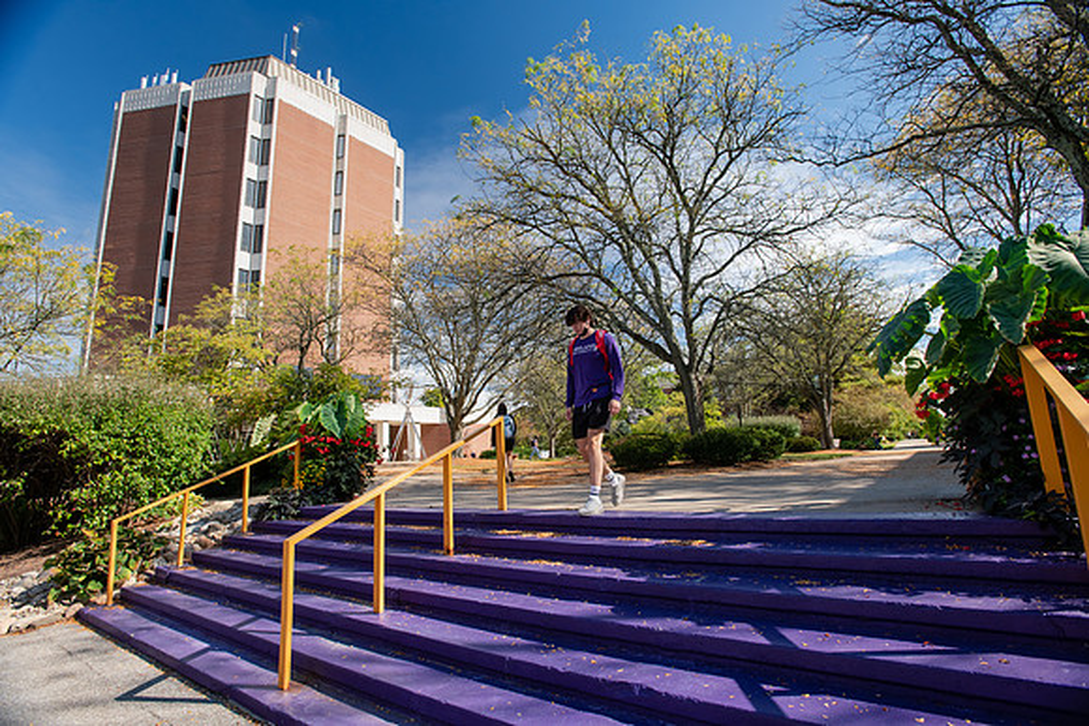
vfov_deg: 70.5
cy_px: 363
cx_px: 544
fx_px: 514
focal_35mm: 17
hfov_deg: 93.3
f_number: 7.1
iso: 640
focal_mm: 17
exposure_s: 1/320
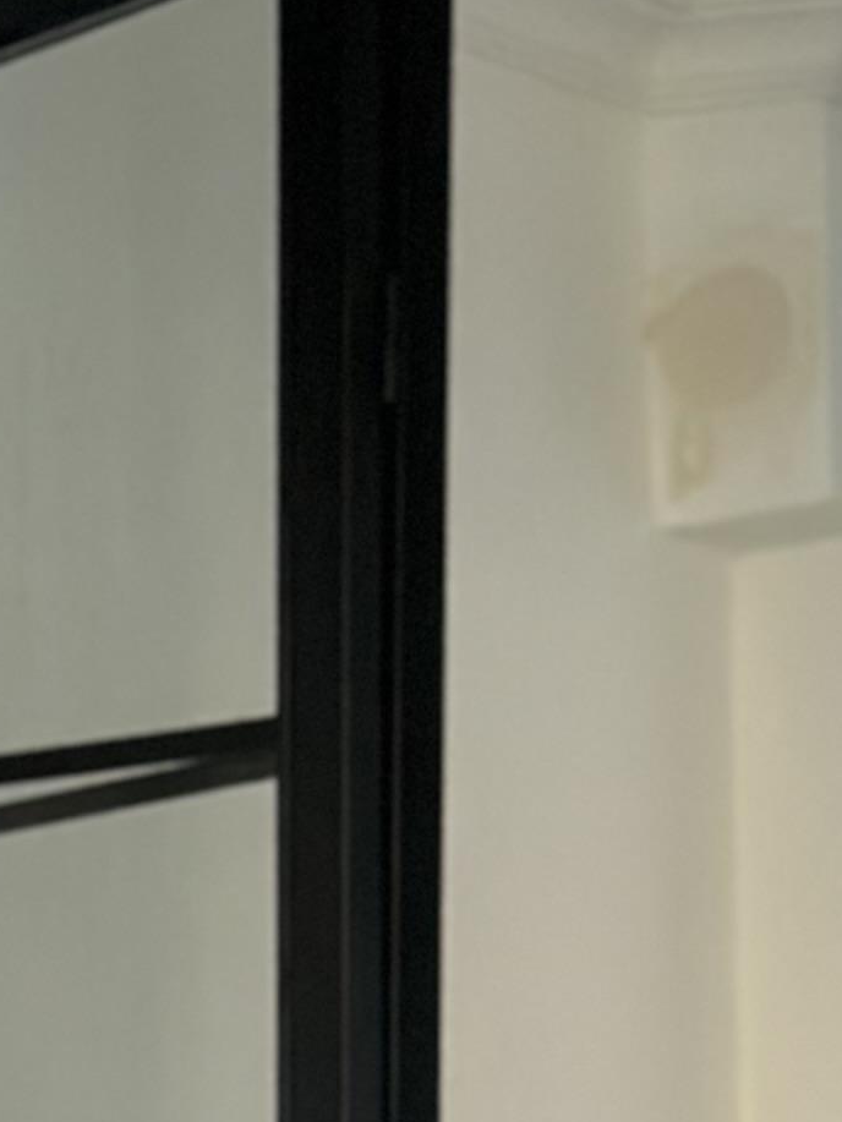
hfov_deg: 6.8
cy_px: 2030
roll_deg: +0.4
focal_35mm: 211
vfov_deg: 9.0
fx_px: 6842
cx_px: -1005
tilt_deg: -1.6
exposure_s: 1/60
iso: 200
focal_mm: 6.86
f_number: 1.78
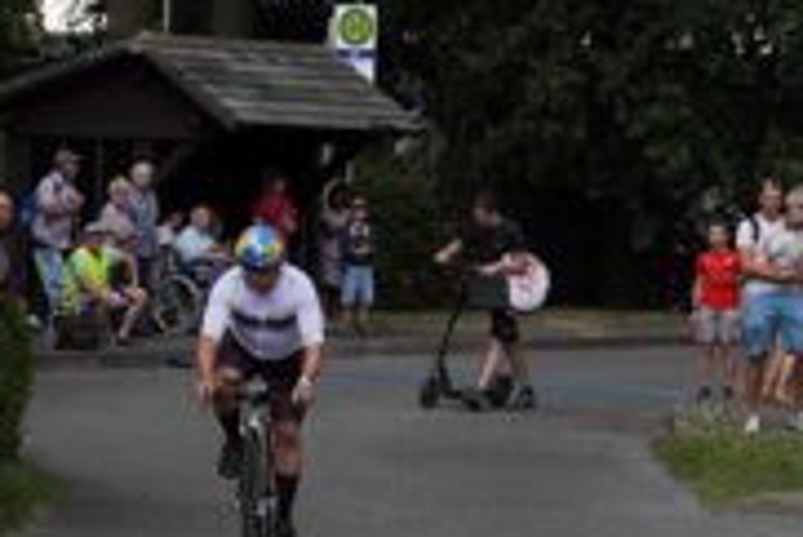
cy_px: 197
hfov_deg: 8.3
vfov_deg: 5.5
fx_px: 5538
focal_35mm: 248
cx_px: 461
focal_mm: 75
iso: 2000
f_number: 6.3
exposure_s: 1/1000
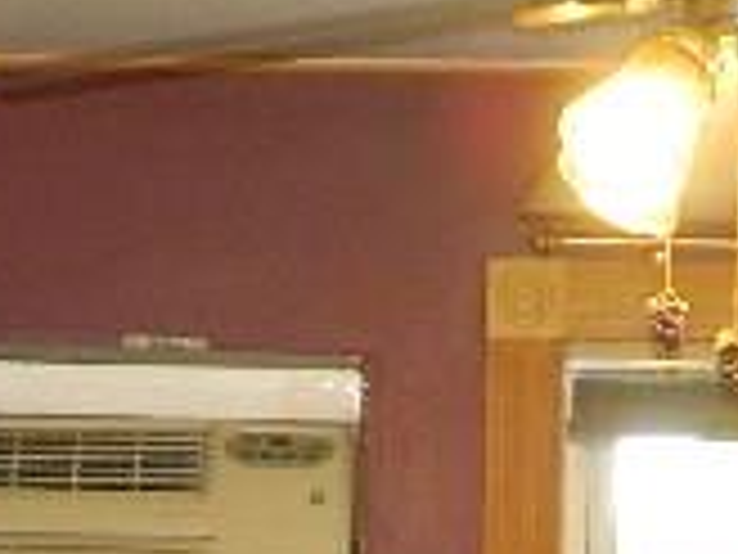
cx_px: 513
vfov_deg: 6.4
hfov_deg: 9.1
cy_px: 1477
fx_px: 4648
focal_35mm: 218
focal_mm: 6.2
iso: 220
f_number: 3.3
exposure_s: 1/30
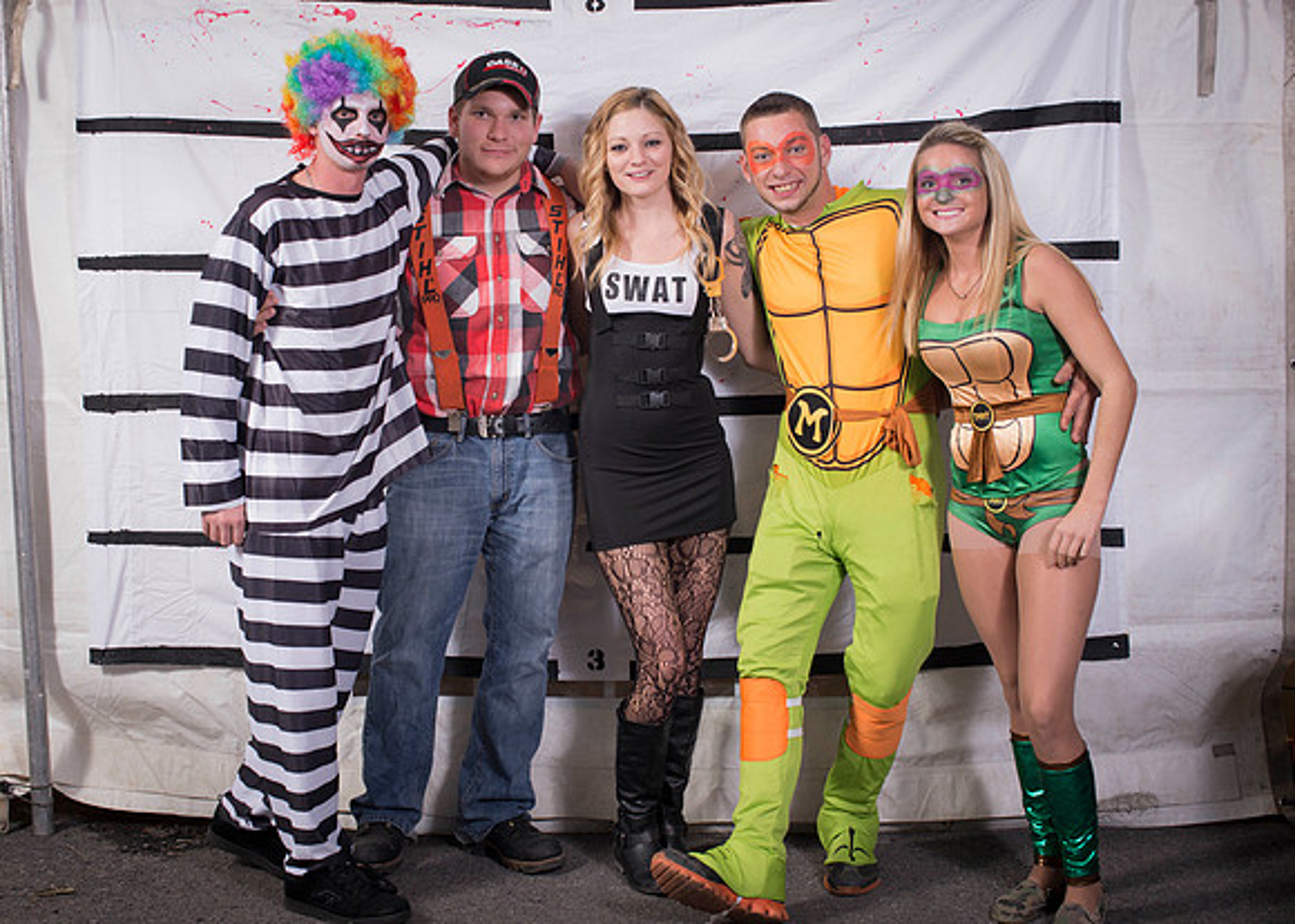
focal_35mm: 56
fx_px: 2066
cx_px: 587
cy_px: 433
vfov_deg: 25.2
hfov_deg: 34.8
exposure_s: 1/125
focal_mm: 50
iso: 640
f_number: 9
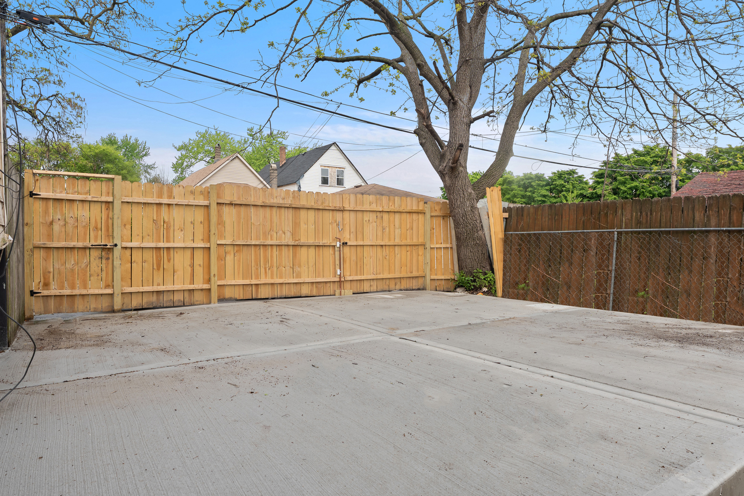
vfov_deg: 36.9
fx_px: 744
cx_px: 372
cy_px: 248
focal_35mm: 36
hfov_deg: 53.1
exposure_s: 1/100
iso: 100
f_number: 8
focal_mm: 24
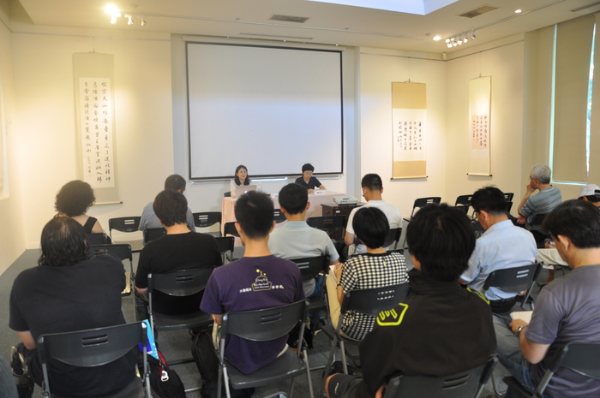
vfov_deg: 47.8
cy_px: 199
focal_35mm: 27
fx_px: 449
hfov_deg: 67.4
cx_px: 300
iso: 640
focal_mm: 18
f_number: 4
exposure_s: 1/15
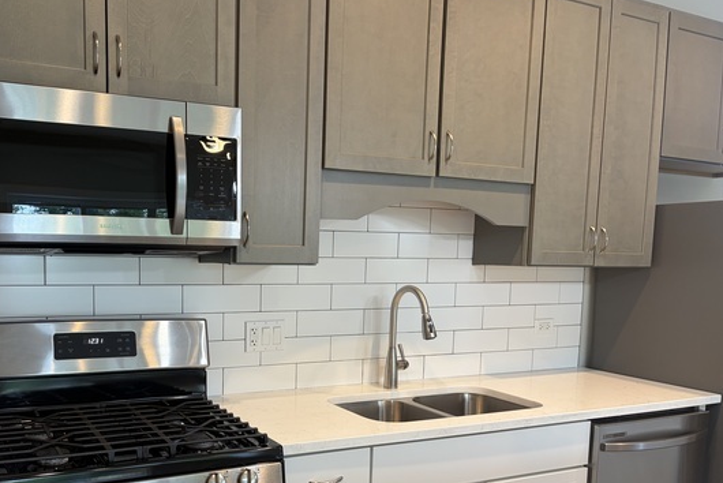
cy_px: 323
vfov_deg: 38.5
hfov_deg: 55.1
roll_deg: -0.8
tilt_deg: -5.9
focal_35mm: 34
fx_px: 683
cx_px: 269
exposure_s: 1/60
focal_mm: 5.96
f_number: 1.6
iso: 64
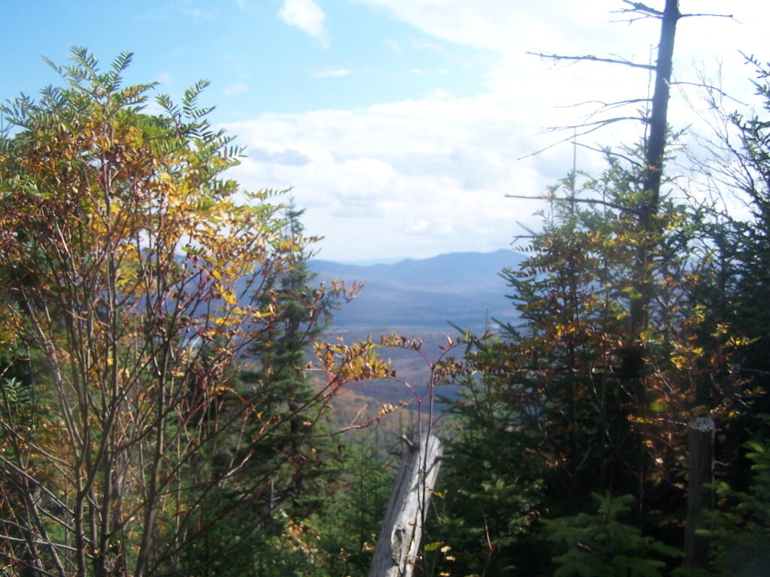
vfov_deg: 37.7
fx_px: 845
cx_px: 385
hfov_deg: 49.0
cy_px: 288
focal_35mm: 38
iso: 80
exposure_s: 1/800
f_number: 2.8
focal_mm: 6.3
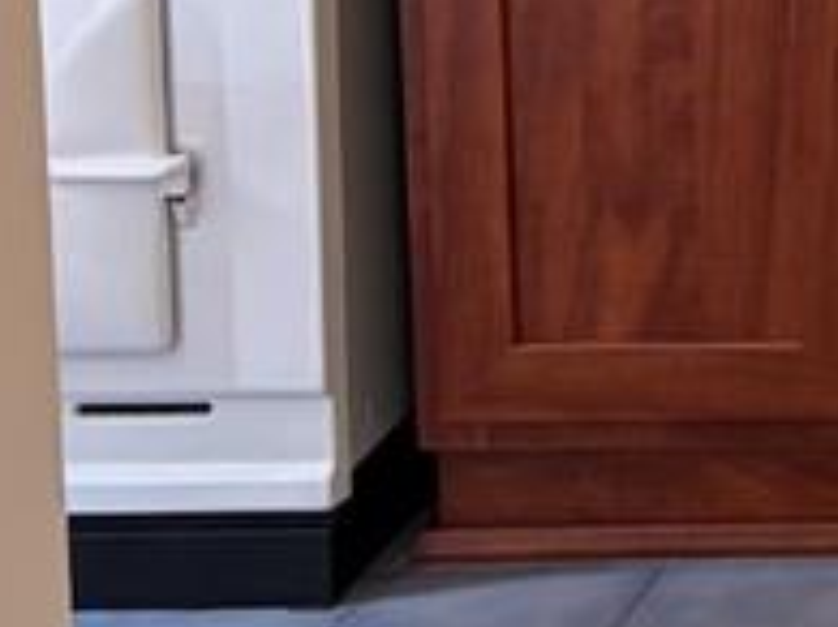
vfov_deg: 7.3
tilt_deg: -4.6
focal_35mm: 192
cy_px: -863
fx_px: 4645
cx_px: 2248
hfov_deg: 8.9
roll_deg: +0.7
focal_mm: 5.96
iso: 160
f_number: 1.6
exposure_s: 1/60
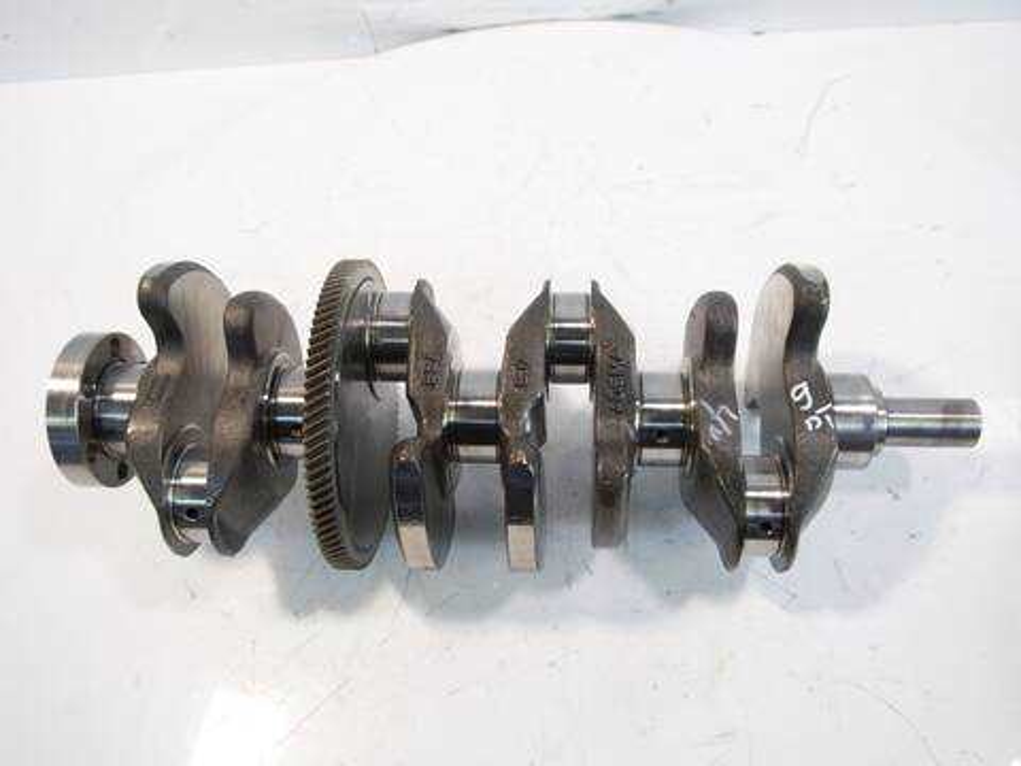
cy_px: 383
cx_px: 510
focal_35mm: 30
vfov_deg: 46.8
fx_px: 885
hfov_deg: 60.0
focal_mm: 15
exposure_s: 1/60
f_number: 3.6
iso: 500
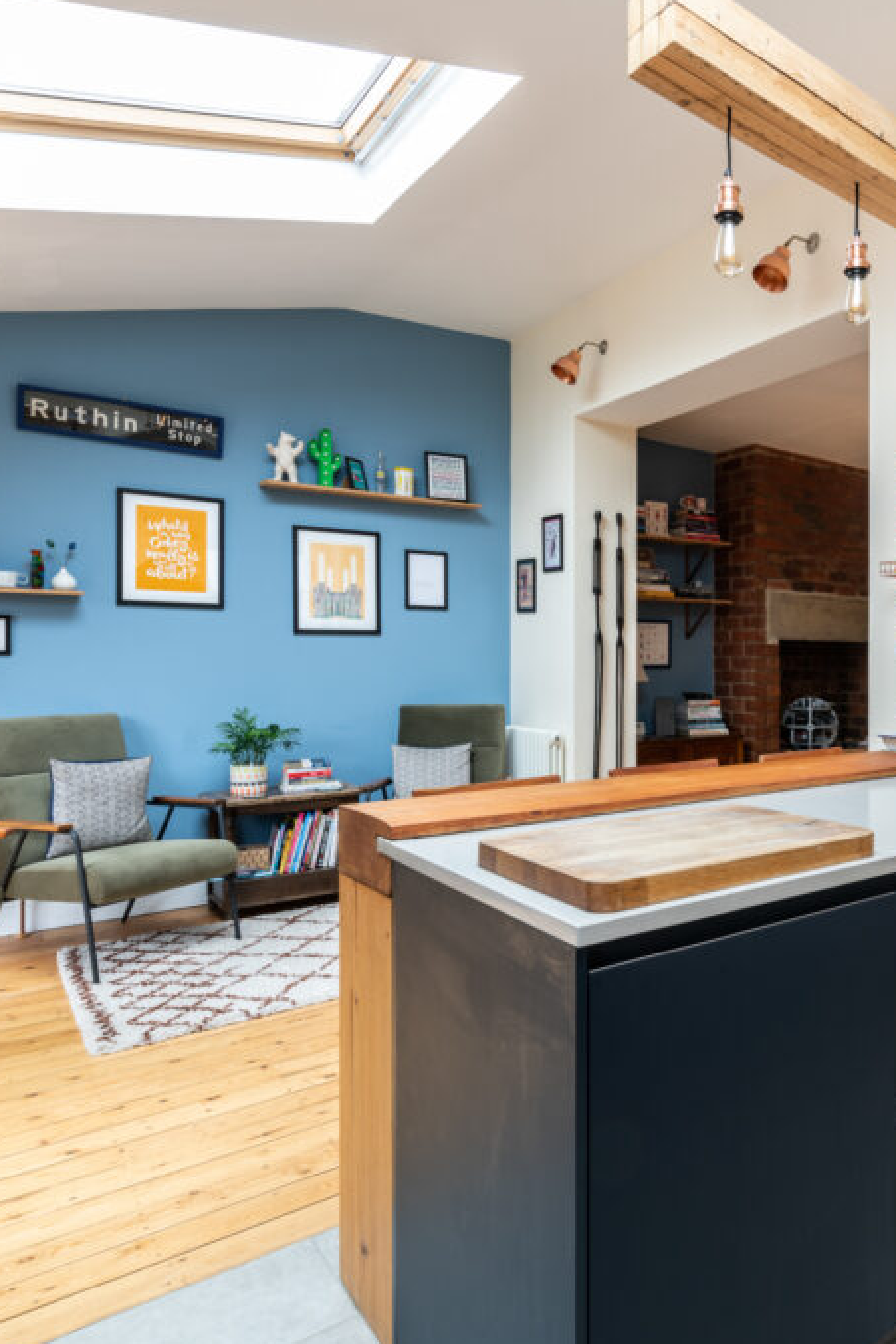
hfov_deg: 51.2
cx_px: 735
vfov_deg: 76.1
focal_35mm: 23
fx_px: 859
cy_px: 677
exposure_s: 1/2.5
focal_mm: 15
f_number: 8
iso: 100
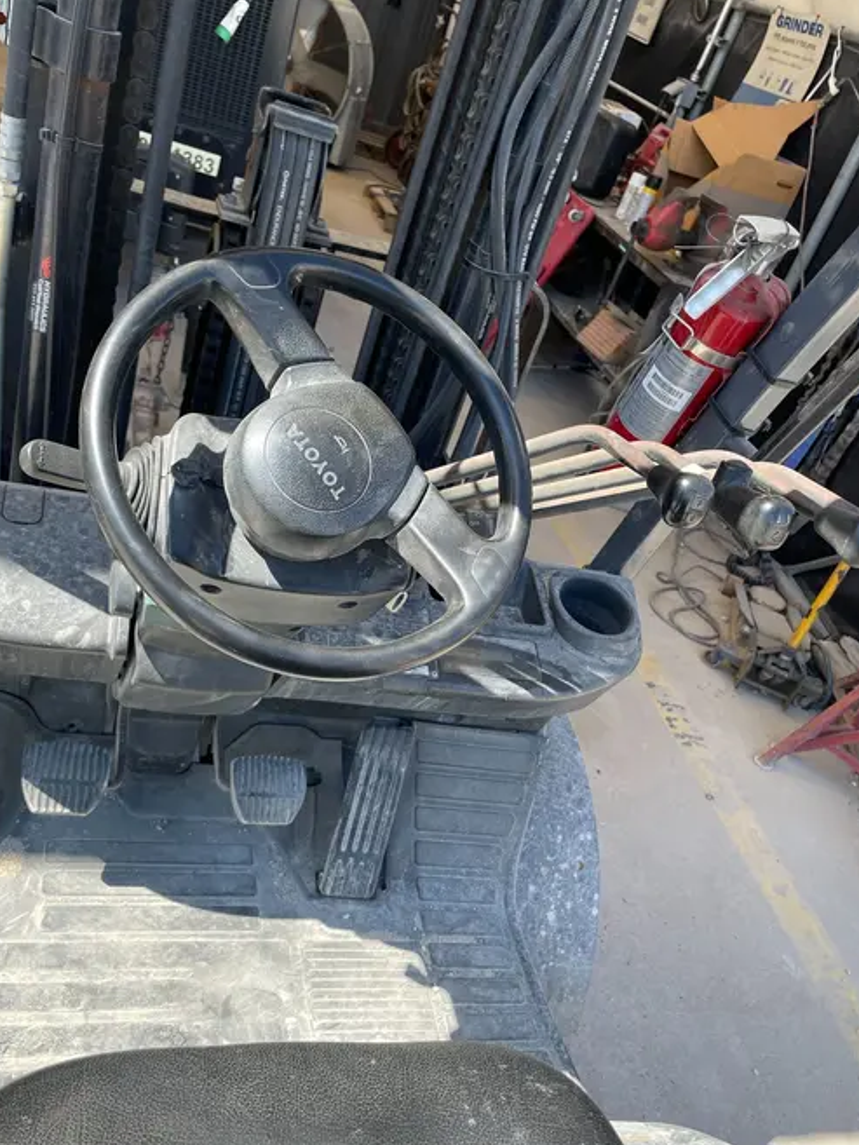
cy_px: 609
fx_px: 959
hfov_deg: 48.2
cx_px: 389
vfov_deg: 61.6
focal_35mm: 29
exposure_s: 1/612
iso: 32
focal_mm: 4.2
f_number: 1.6
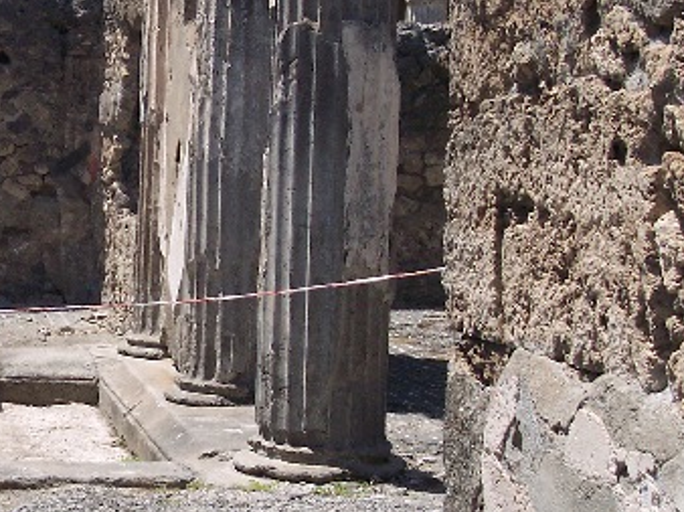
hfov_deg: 21.1
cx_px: 18
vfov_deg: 16.4
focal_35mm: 90
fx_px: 1777
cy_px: 174
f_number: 4.8
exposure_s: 1/700
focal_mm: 8
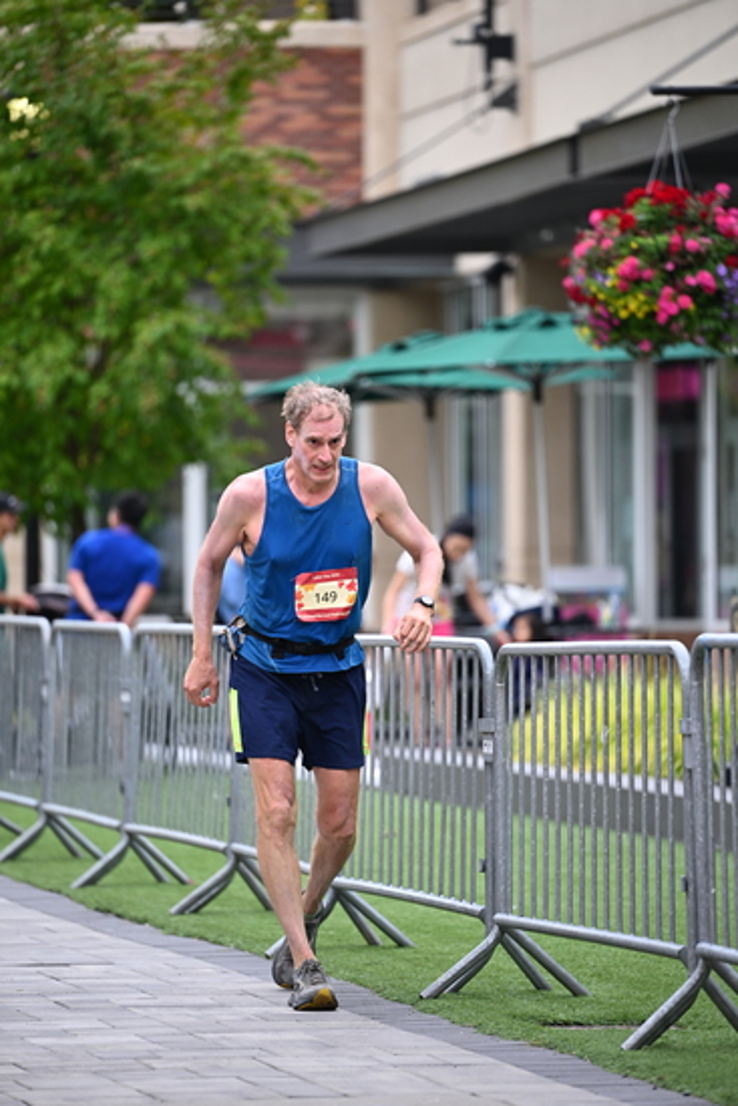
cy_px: 553
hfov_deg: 6.9
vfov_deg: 10.3
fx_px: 6146
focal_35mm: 200
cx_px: 369
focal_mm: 200
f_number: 2.8
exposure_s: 1/1600
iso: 640
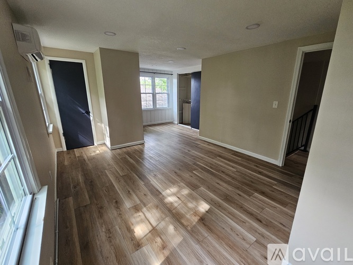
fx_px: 133
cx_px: 176
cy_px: 132
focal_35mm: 13
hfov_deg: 106.2
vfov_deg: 89.9
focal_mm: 2.2
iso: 400
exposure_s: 1/100
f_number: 2.2
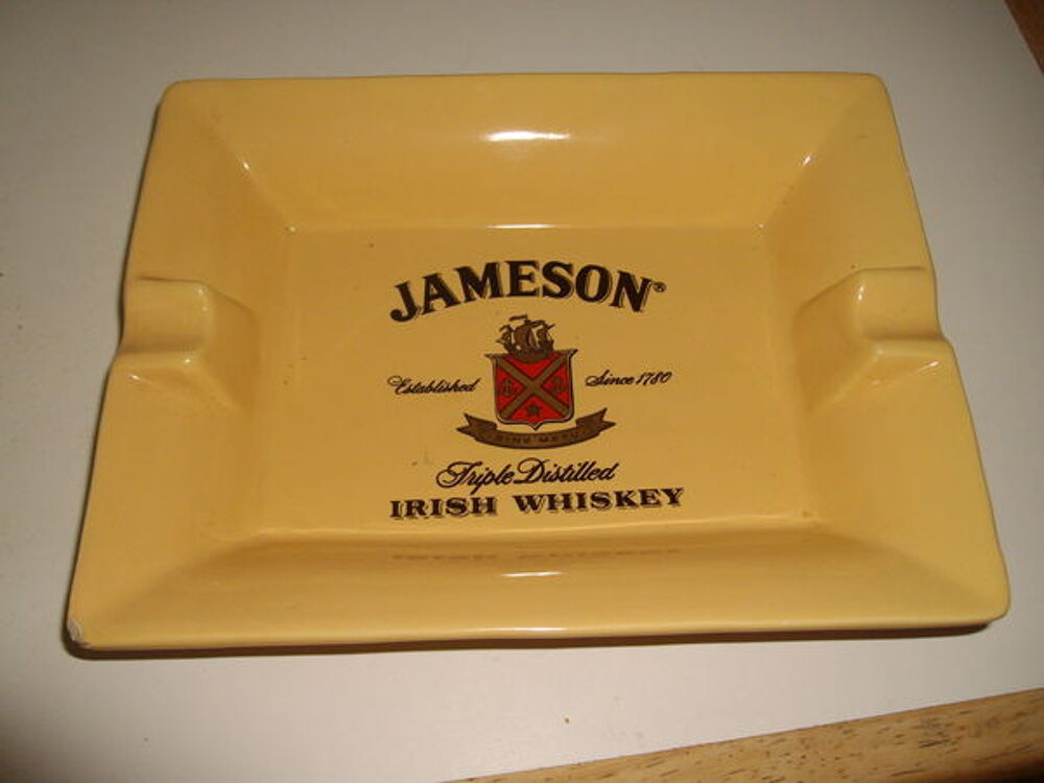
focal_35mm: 36
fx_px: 1086
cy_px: 392
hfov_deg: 51.4
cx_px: 522
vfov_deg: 39.7
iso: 160
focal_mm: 6
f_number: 2.7
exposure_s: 1/50
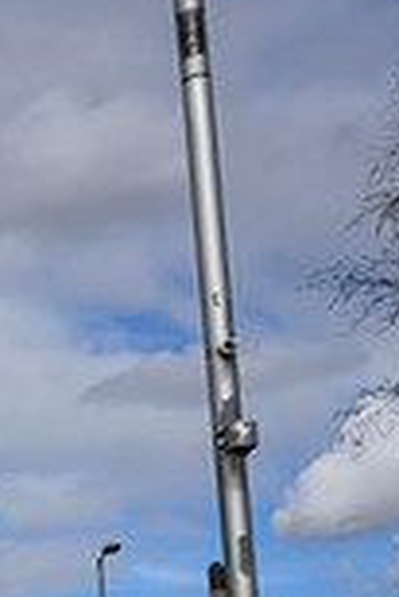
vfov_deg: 17.9
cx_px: -792
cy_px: 814
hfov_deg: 9.9
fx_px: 1742
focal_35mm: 105
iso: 500
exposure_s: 1/1250
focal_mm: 24
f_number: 8
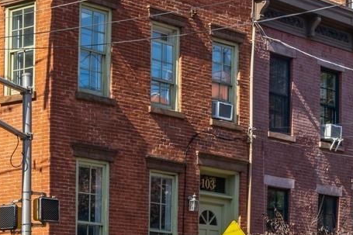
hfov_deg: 16.6
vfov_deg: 11.1
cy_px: 186
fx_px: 1206
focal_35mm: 123
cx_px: 112
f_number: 11
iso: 100
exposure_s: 1/80
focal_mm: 35
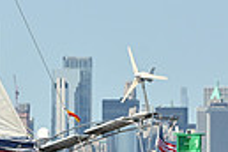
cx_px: -196
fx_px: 3483
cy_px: 130
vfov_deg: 2.5
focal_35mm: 550
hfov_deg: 3.7
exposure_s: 1/1250
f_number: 8
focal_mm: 122
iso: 320
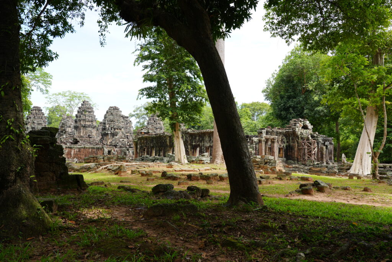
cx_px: 196
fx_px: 338
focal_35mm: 31
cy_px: 131
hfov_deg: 60.3
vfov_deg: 42.3
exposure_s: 1/100
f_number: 7.1
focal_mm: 31
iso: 100
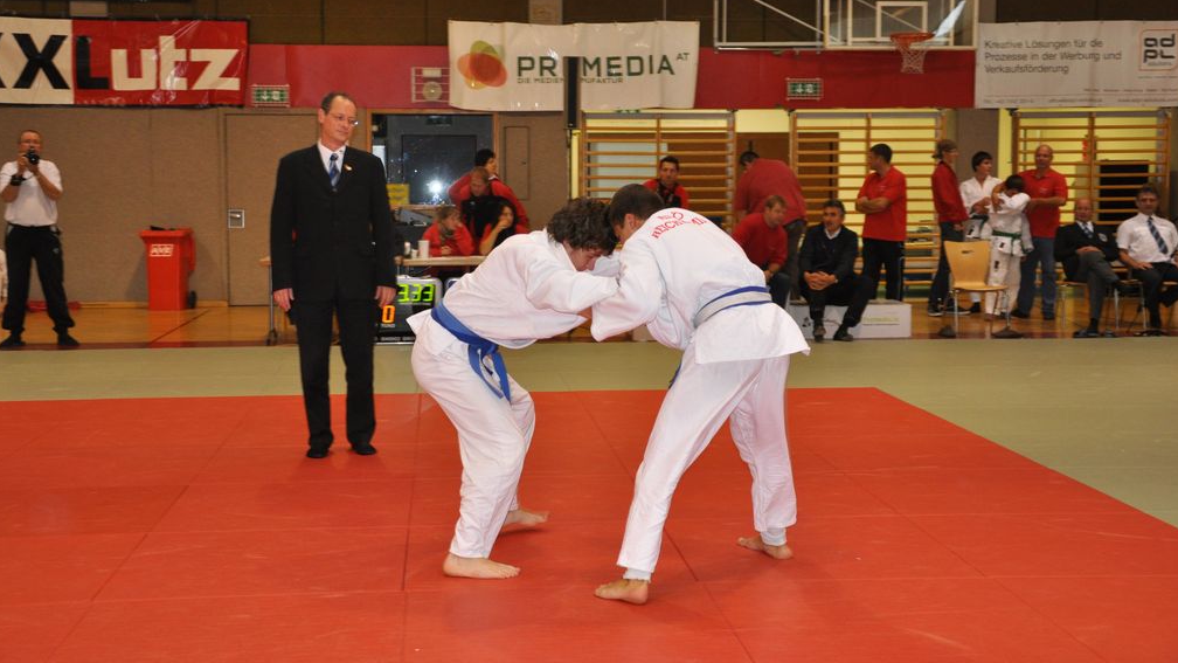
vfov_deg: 23.5
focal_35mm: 51
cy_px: 275
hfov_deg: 40.6
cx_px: 591
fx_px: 1593
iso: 800
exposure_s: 1/60
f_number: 4.2
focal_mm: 32
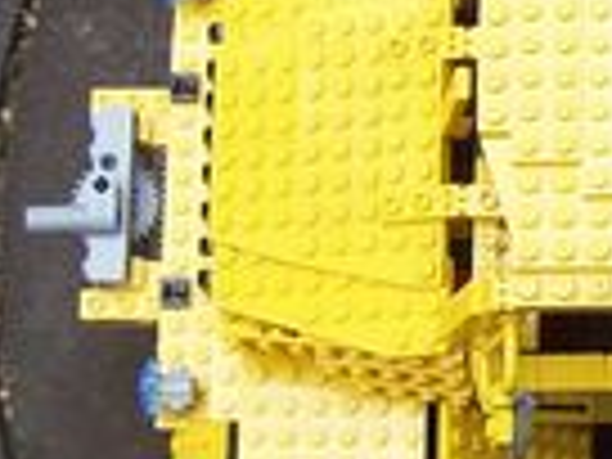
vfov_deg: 8.8
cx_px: 783
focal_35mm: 169
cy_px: 140
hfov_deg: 11.4
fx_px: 2988
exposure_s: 1/207
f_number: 2.7
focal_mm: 6
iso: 80
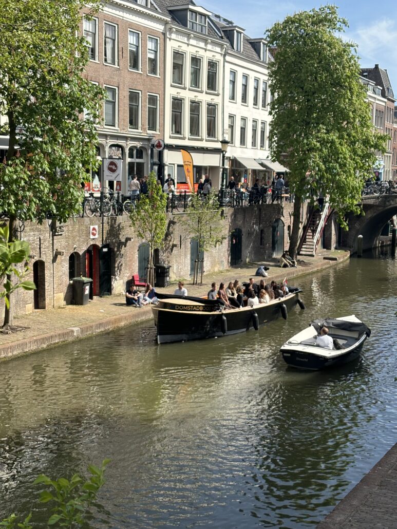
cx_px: 198
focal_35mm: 52
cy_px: 264
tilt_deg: -6.0
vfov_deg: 36.8
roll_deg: -0.5
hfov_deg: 28.0
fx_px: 795
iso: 32
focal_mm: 5.96
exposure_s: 1/1592
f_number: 1.6
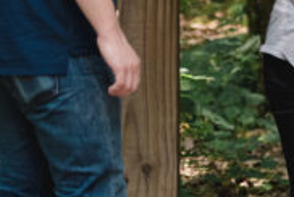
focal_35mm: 393
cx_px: 451
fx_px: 3215
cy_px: -252
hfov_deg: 5.2
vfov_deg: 3.5
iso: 800
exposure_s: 1/2000
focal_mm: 70
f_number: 2.8
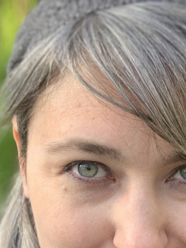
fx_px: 552
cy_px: 224
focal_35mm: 77
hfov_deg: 19.1
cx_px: 123
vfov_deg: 24.6
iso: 32
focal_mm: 2.87
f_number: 2.2
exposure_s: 1/121
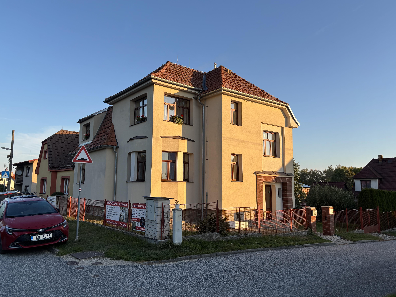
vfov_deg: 51.3
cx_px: 192
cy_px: 144
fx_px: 309
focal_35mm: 27
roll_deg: -1.6
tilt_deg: +8.9
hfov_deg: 65.3
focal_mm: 5.96
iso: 50
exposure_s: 1/1080
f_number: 1.6
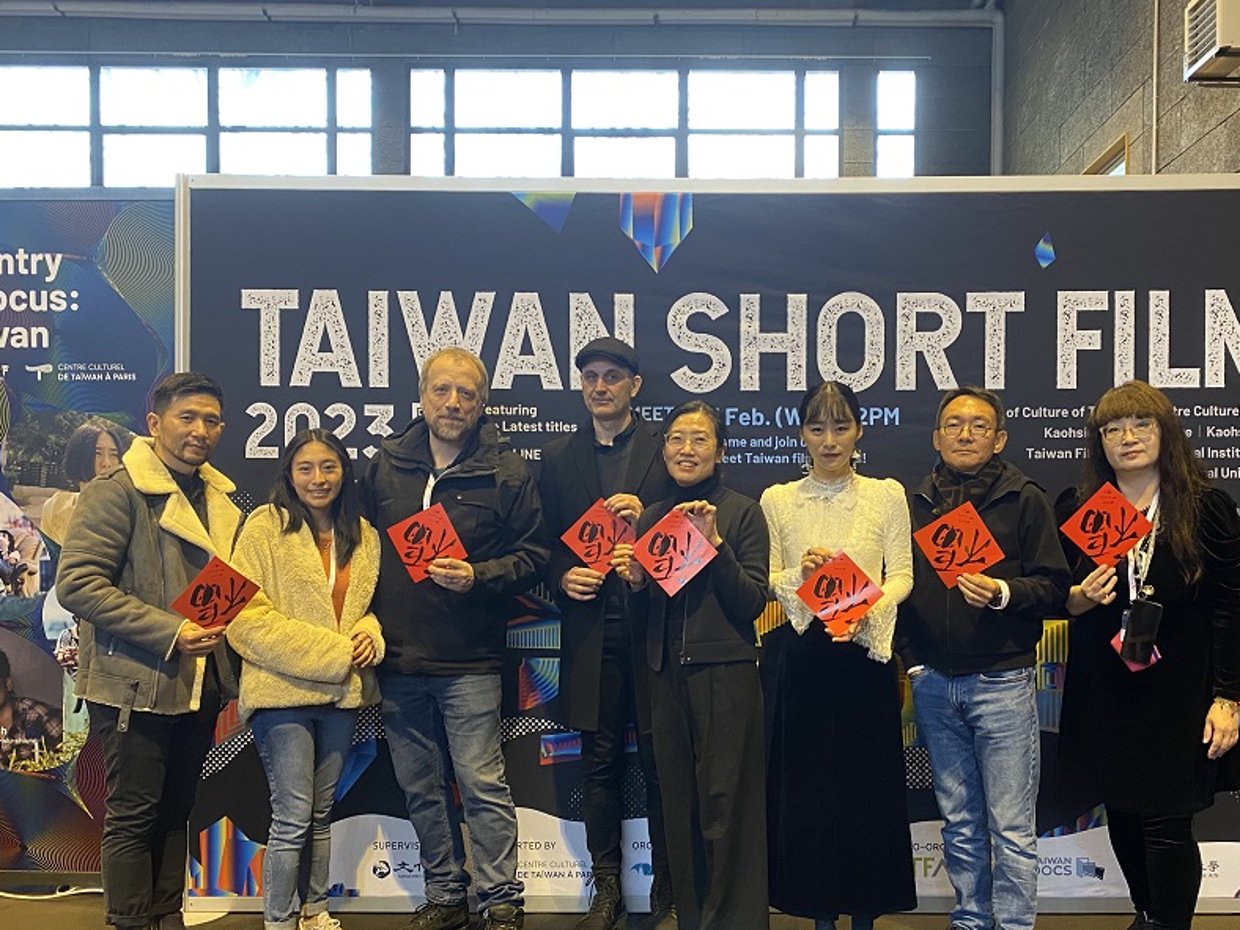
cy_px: 533
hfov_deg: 55.0
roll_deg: -0.4
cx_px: 732
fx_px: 1182
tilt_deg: -1.3
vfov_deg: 42.8
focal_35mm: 33
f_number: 1.8
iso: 250
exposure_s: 1/50
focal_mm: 4.25
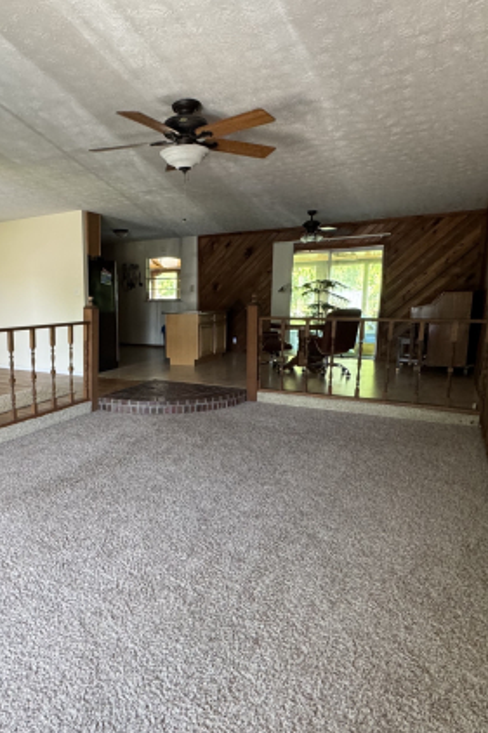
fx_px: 468
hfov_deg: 53.0
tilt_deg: -10.7
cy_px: 384
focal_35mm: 23
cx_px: 131
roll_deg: +0.7
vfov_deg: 76.1
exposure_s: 1/98
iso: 320
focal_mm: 2.22
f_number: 2.2
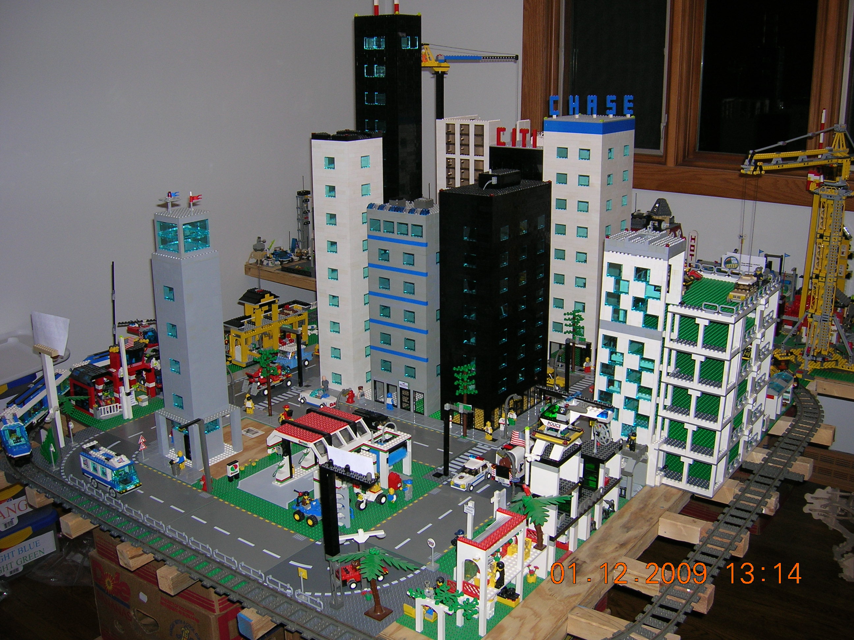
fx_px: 839
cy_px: 320
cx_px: 427
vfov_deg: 41.8
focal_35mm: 34
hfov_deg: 54.0
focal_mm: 5.7
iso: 55
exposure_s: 1/60.1
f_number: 2.9
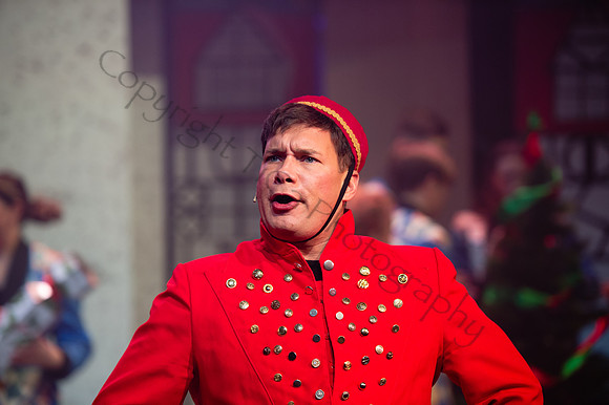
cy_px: 202
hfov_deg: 14.2
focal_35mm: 145
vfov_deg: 9.5
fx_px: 2451
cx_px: 304
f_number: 2.8
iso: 1000
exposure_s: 1/250
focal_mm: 145
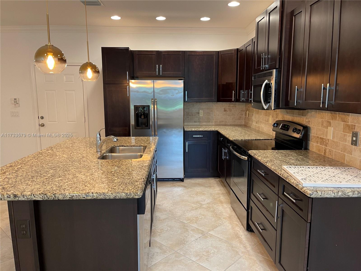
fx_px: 271
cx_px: 180
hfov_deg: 67.3
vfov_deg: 53.1
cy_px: 136
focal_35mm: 26
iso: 160
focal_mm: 5.1
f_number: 1.6
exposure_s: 1/60
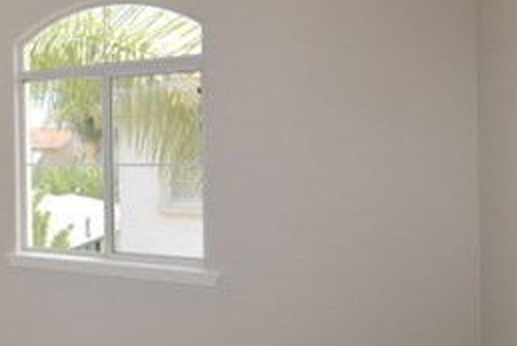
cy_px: 145
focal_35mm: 37
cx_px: -26
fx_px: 532
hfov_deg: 42.8
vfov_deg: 35.9
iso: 140
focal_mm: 10
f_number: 5.6
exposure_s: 1/125
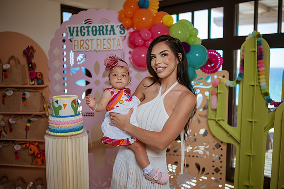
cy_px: 94
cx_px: 142
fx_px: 276
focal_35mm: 35
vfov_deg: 37.9
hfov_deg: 54.4
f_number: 1.8
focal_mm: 35
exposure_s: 1/1250
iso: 160
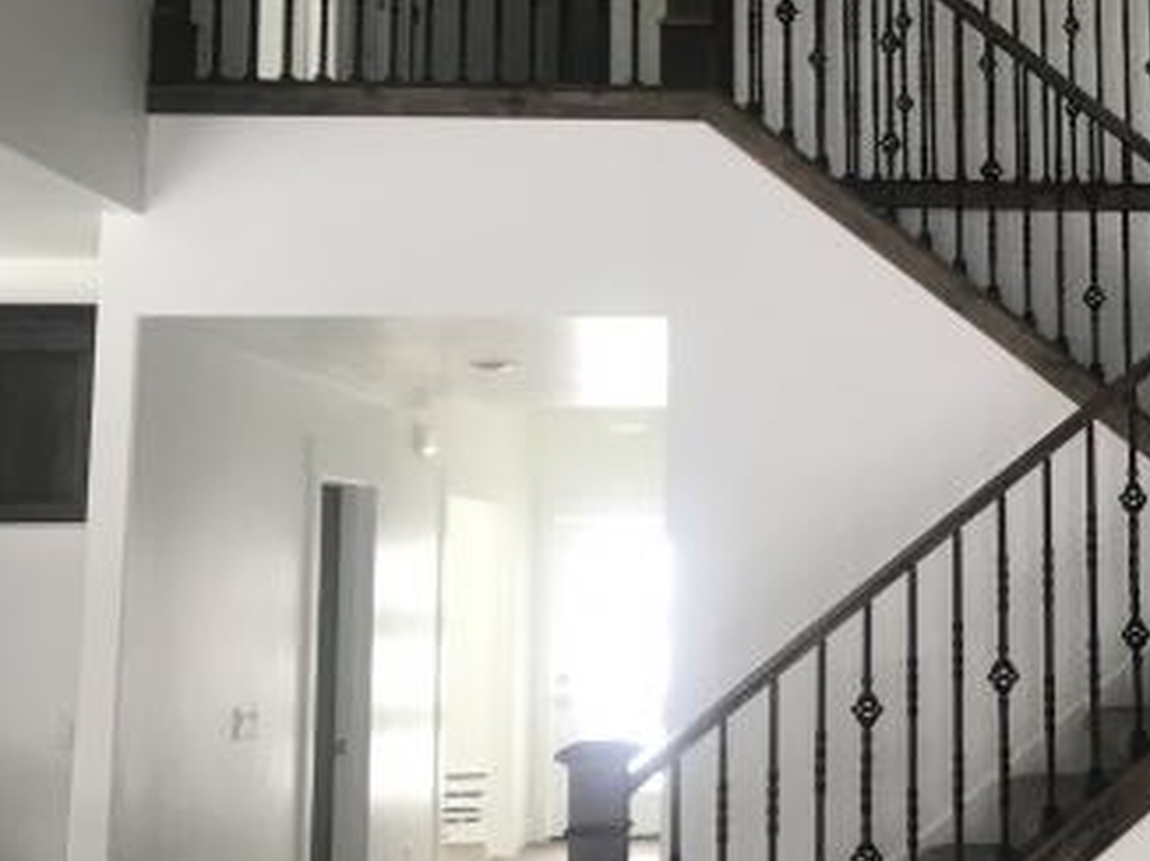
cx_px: 1090
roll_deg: +1.8
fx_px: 1826
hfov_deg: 32.7
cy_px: 392
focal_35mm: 55
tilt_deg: +6.5
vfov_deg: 26.5
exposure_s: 1/30
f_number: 1.8
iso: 40
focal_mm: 3.99
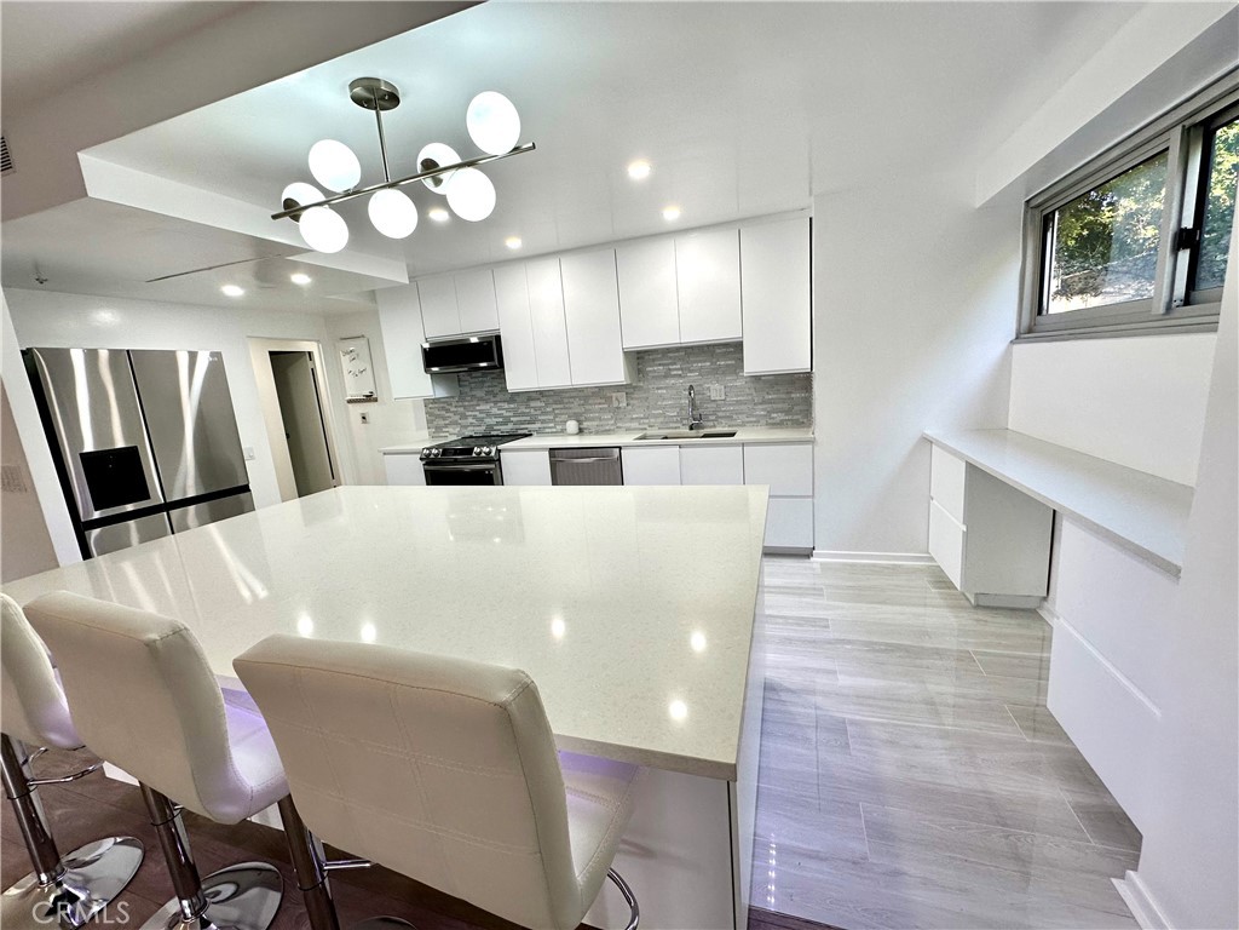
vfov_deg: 85.7
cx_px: 620
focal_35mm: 14
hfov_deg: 102.1
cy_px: 465
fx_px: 501
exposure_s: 1/120
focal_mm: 2.22
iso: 100
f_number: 2.2
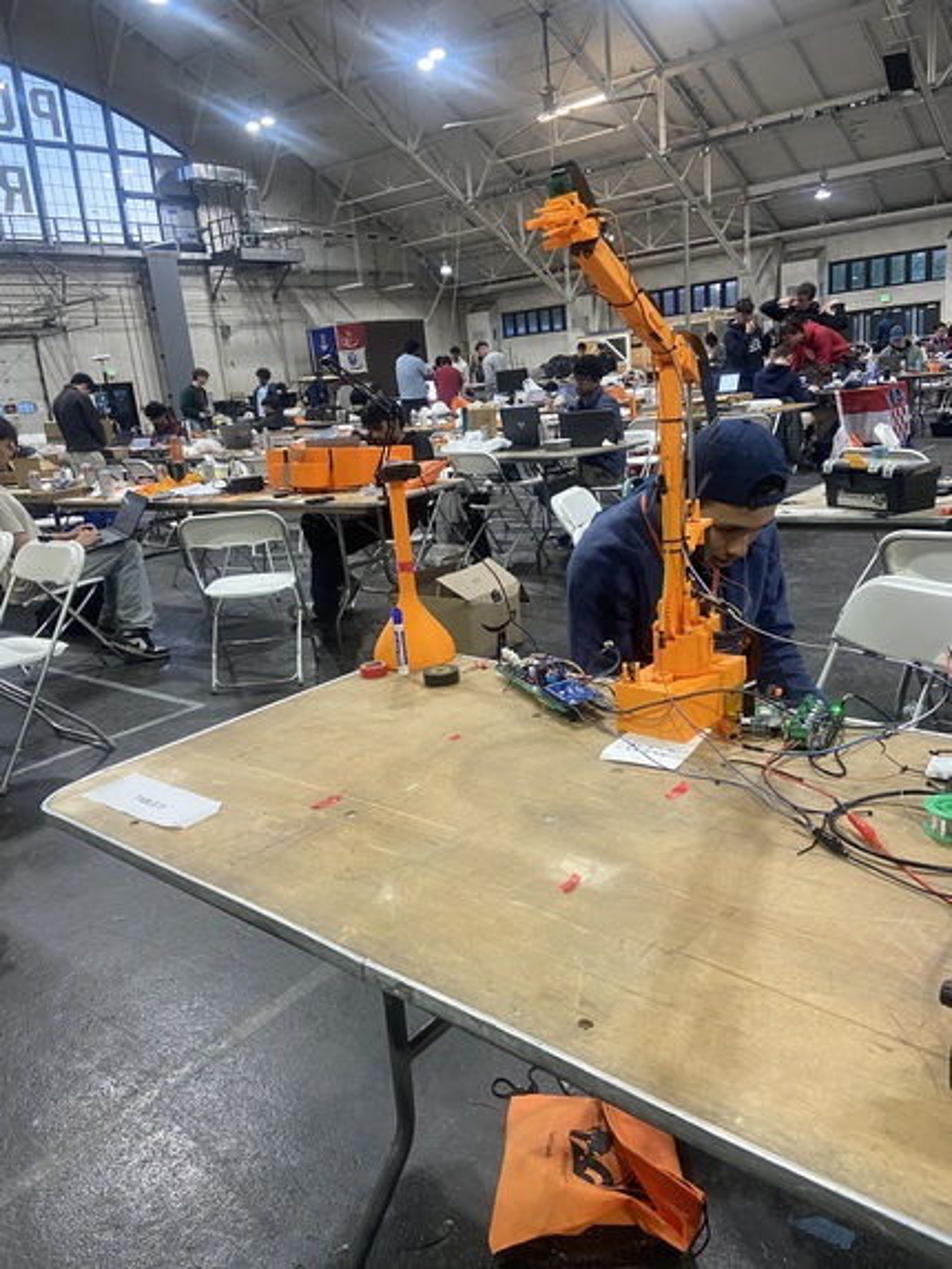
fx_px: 953
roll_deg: +6.6
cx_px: 476
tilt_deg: -13.9
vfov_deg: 67.3
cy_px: 634
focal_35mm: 26
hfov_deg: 53.1
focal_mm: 4.25
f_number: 1.8
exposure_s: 1/60
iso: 250
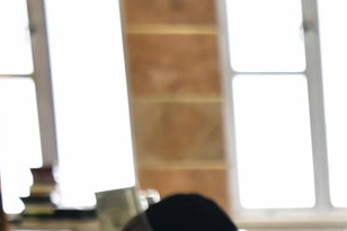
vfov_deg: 4.8
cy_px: 452
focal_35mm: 282
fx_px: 2717
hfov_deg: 7.0
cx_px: 774
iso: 1250
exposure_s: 1/125
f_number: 5.6
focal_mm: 62
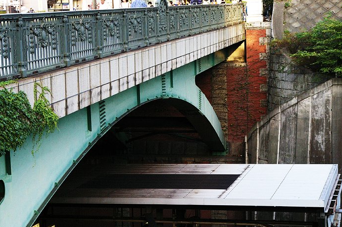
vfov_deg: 14.3
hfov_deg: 21.4
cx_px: 163
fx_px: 907
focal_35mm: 96
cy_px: 122
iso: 1600
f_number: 11
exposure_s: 1/90
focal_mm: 55
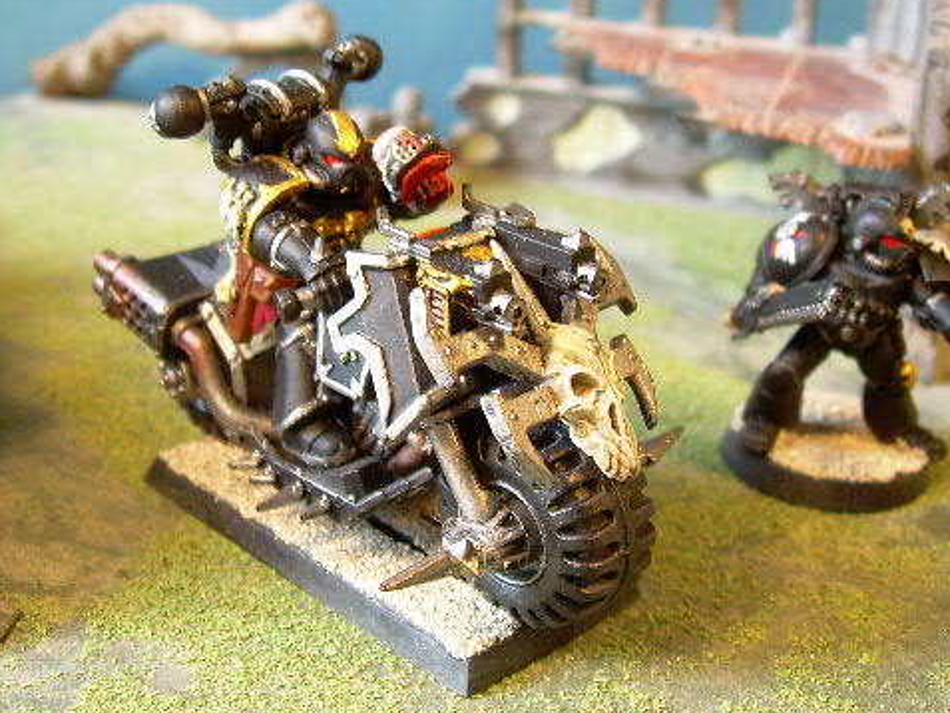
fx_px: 1400
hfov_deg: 37.5
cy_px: 273
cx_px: 442
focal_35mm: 51
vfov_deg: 28.5
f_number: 2.8
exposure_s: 1/25.2
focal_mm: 6.3
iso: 50
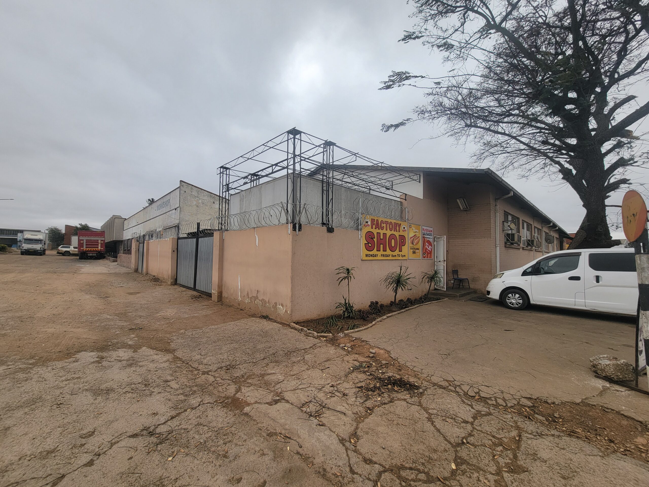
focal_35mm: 13
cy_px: 244
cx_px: 324
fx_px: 244
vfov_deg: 89.9
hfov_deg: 106.2
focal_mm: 2.2
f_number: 2.2
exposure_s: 1/1081
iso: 50
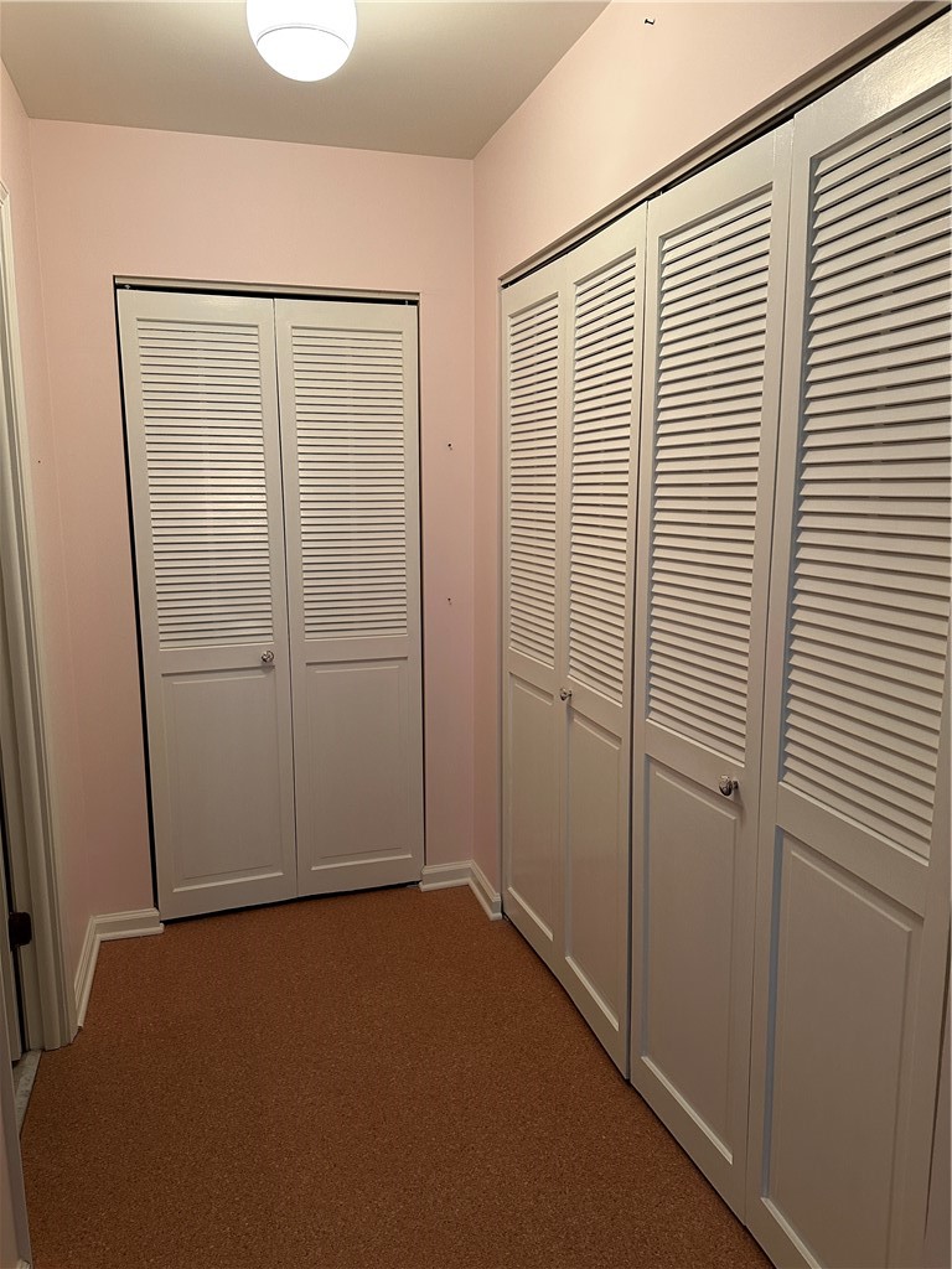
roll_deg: -0.6
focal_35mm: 24
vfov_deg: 71.6
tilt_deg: -8.5
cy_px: 634
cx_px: 476
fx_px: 880
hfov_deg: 56.8
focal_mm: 6.86
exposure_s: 1/60
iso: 250
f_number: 1.78
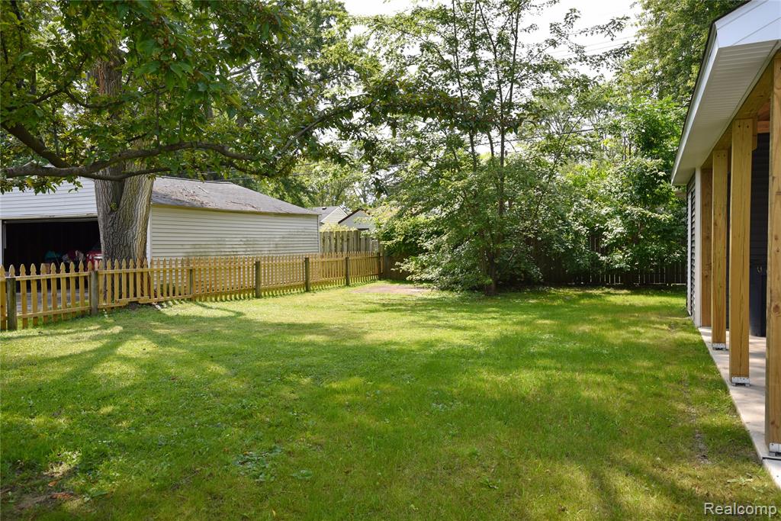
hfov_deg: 65.5
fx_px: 607
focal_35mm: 28
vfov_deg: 46.4
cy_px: 260
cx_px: 390
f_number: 10
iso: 320
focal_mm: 28
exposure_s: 1/200
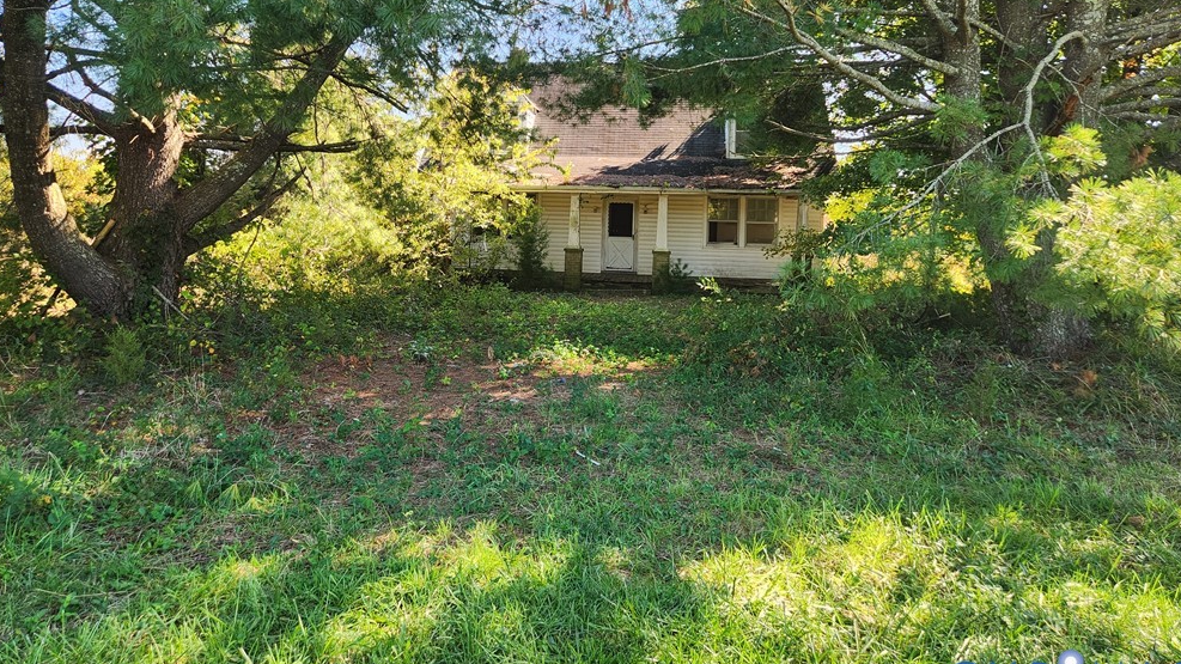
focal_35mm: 26
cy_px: 251
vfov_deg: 44.0
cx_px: 580
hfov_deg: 71.9
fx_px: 814
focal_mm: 5.4
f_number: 1.8
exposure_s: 1/180
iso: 25
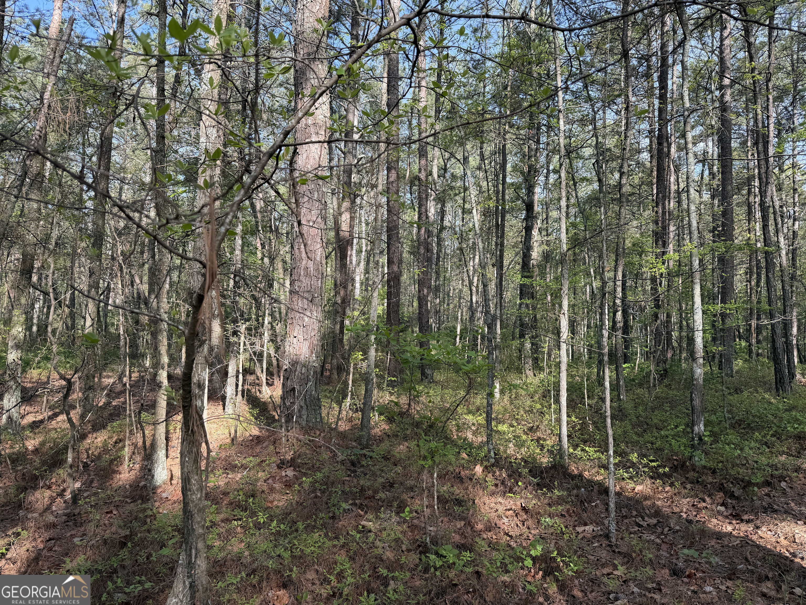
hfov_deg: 71.6
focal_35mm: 24
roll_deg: -3.4
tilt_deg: +6.1
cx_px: 403
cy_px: 302
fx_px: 559
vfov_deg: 56.8
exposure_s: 1/488
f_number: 1.78
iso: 80
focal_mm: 6.76
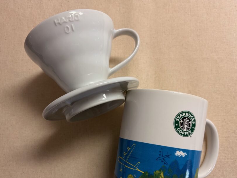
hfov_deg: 55.4
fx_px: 226
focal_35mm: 33
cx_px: 117
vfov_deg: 42.6
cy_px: 112
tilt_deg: -84.9
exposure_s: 1/50
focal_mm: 5.96
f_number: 1.6
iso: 80
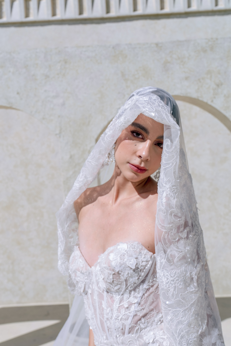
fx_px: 433
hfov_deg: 29.9
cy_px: 173
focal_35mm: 45
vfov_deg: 43.6
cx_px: 116
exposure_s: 1/640
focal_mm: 45
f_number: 7.1
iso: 80
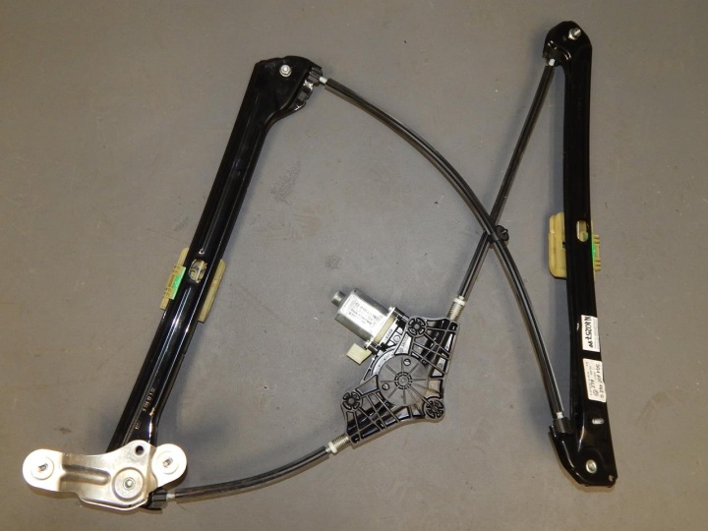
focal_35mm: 31
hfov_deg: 58.4
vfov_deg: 45.4
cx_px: 354
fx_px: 634
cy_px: 266
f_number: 3.2
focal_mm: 5.6
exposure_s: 1/30
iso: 200
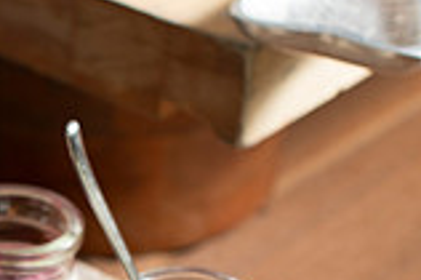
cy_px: 447
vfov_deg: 7.3
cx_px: -189
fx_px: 2150
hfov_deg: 10.8
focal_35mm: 184
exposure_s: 1/200
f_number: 4
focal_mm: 50
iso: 200
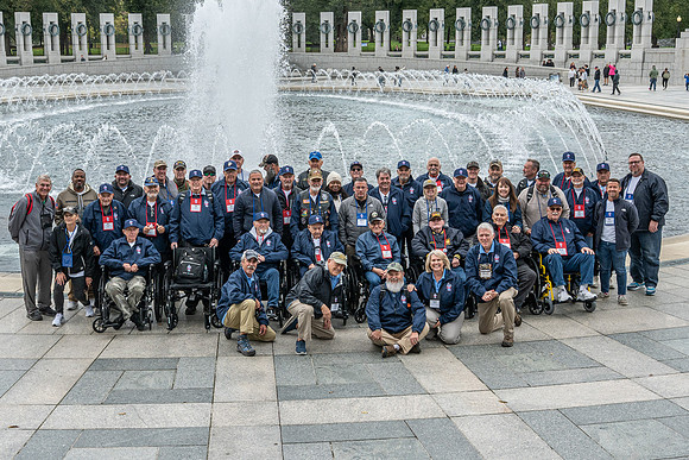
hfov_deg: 39.4
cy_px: 217
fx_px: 959
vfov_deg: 26.9
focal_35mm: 50
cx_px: 292
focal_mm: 30.5
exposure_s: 1/400
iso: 640
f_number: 10
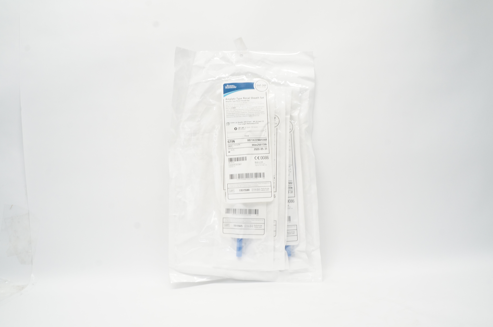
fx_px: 369
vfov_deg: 47.8
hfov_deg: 67.4
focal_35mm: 27
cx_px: 246
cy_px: 164
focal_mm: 18
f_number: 11
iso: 800
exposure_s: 1/20
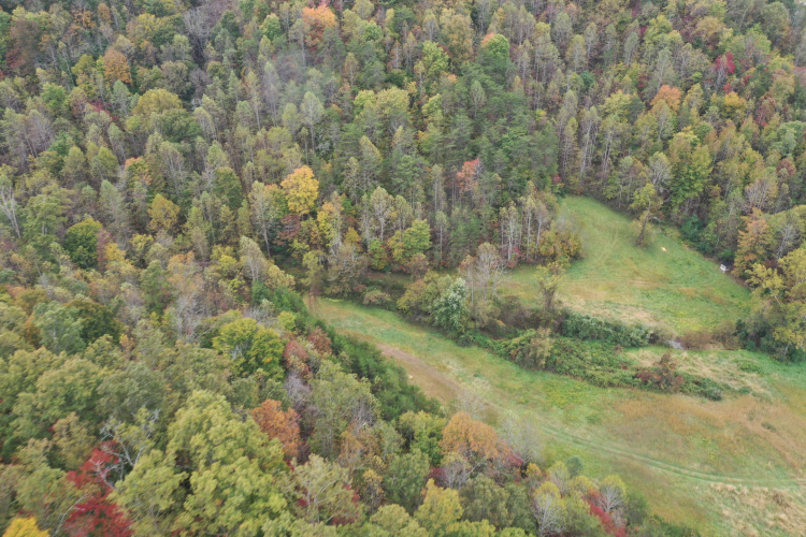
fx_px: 627
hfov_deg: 65.5
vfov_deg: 46.4
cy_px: 268
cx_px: 403
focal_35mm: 28
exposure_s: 1/30
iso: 160
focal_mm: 10.26
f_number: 8
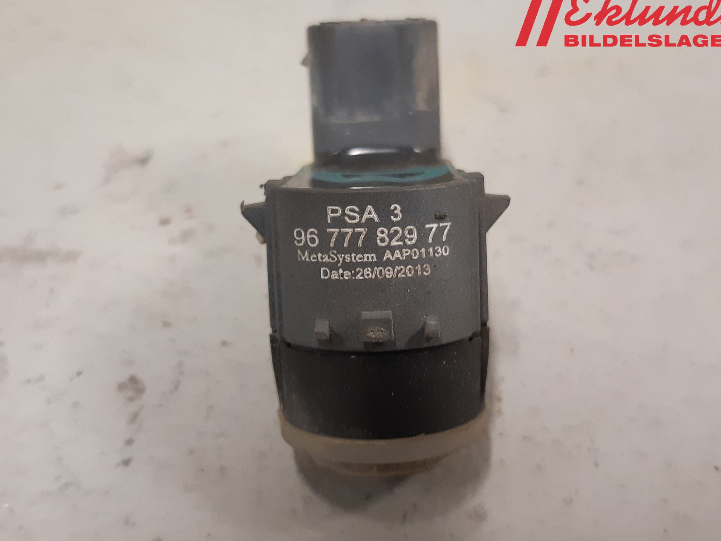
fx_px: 562
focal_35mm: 27
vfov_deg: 51.4
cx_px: 365
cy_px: 266
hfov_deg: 65.3
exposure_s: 1/50
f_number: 1.7
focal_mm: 3.93
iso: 250
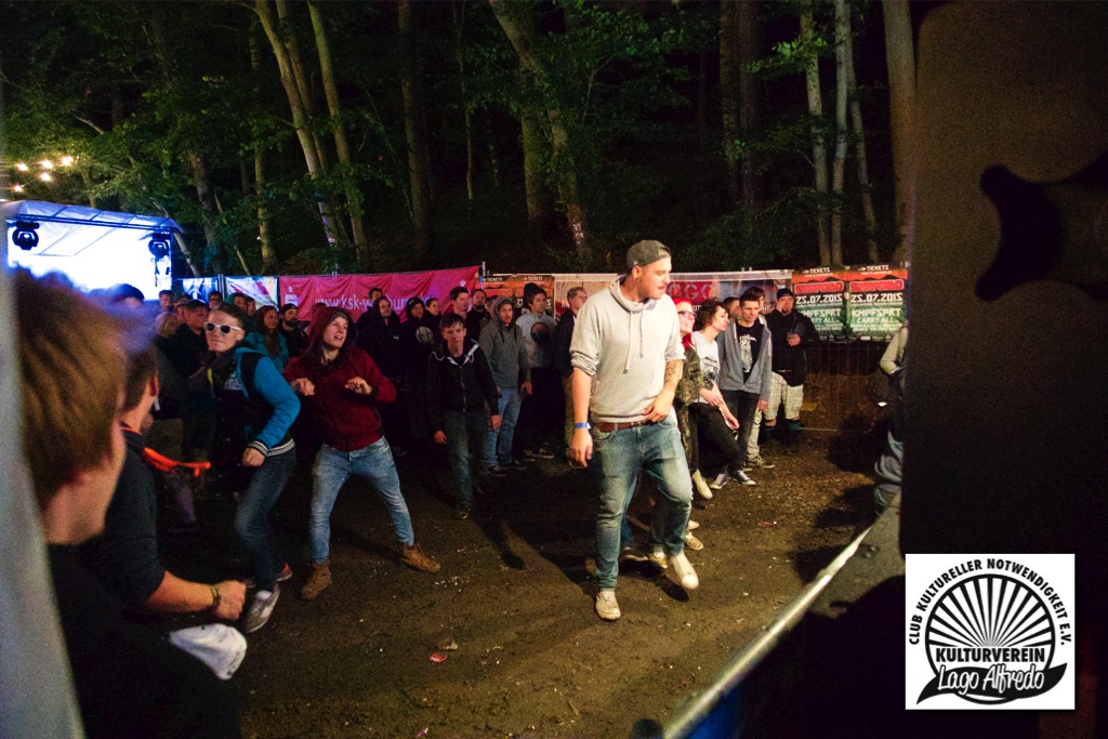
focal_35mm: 24
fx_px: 739
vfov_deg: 53.1
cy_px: 370
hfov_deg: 73.7
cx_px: 554
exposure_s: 1/90
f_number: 3.5
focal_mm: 24
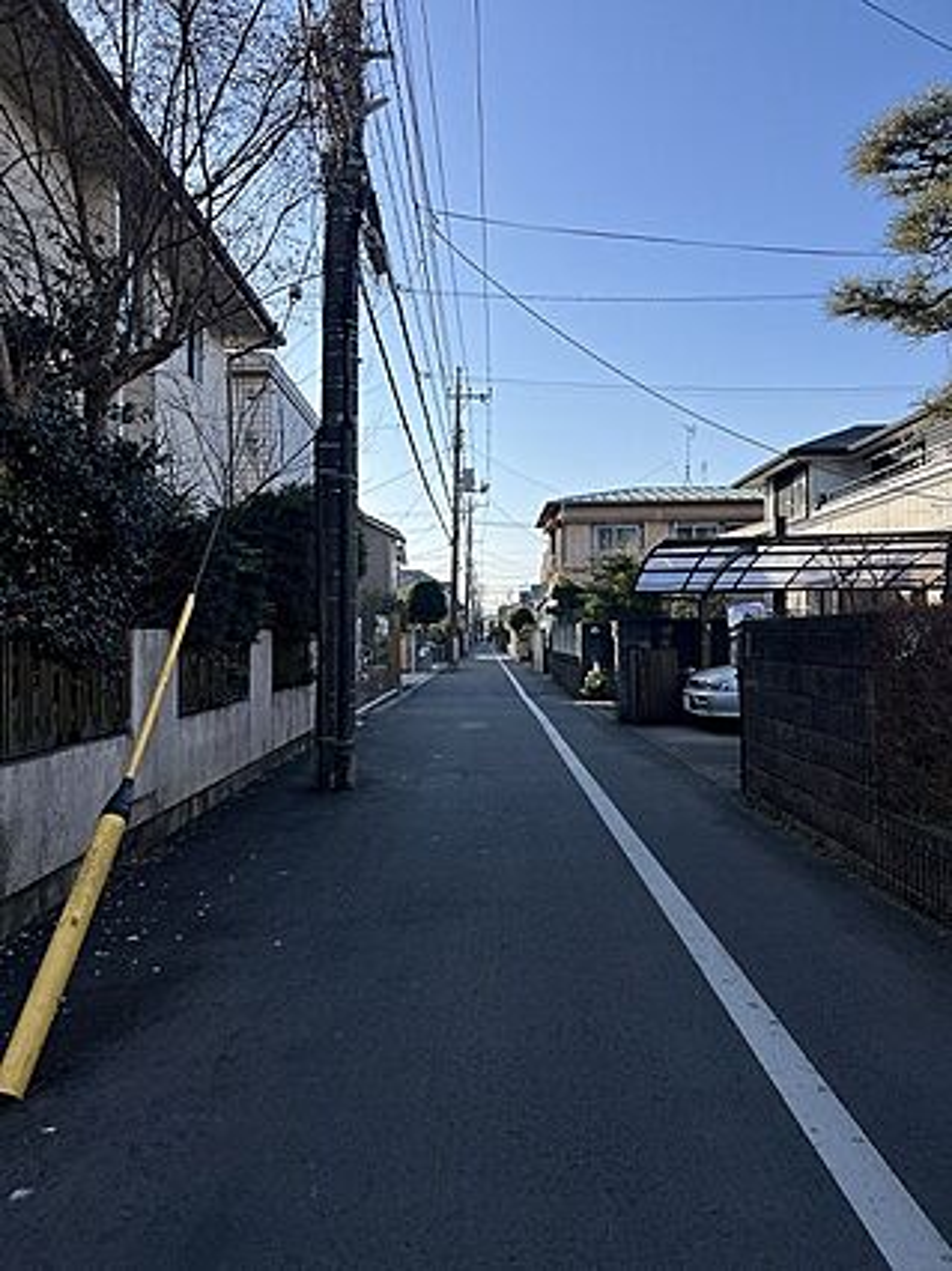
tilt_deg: +0.1
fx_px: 954
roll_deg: +0.1
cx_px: 476
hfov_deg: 53.0
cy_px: 636
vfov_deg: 67.3
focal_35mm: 26
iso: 50
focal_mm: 5.7
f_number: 1.5
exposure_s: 1/3077
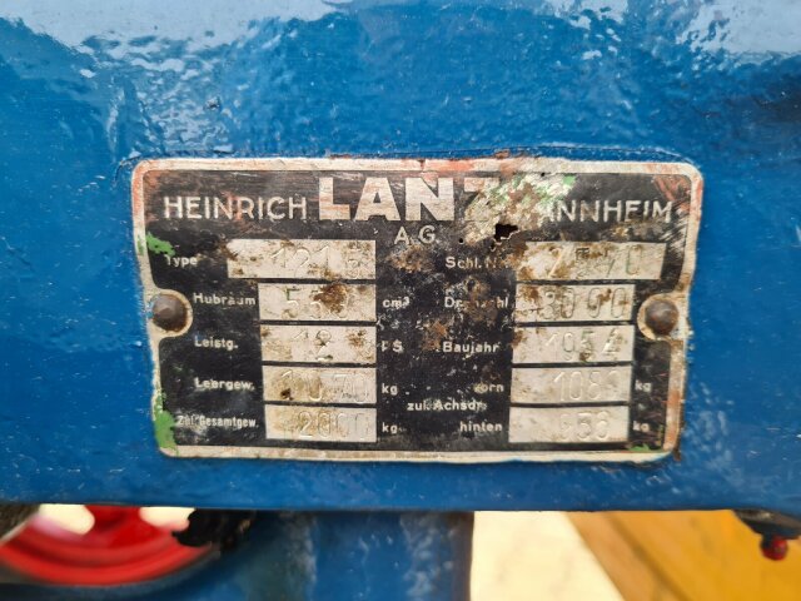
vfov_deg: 53.1
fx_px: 602
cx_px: 400
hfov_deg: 67.3
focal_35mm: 26
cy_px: 300
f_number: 1.8
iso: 50
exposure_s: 1/260
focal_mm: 5.4
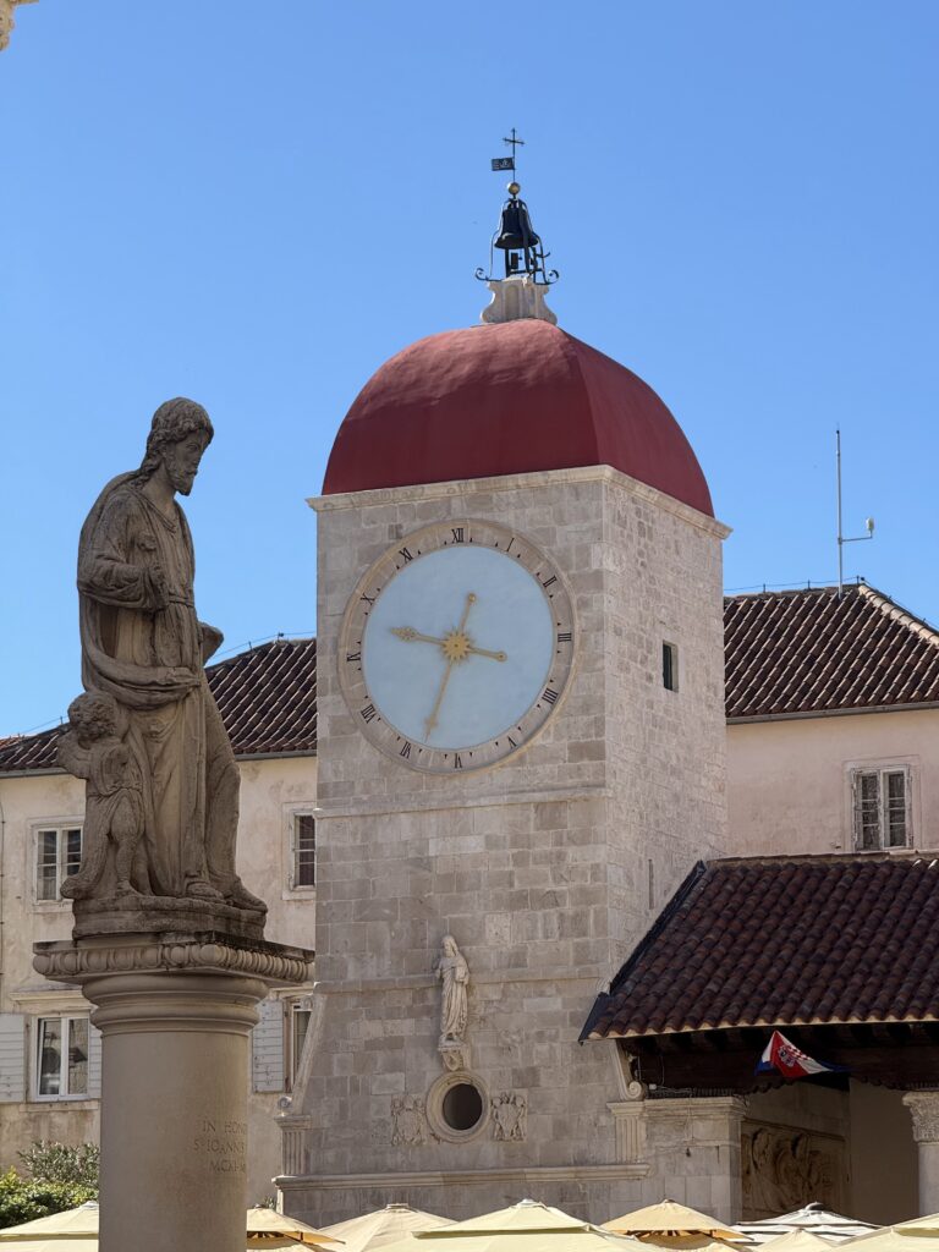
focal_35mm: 120
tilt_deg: +11.3
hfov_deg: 12.3
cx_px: 470
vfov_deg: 16.4
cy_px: 626
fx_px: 4340
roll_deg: +0.5
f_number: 2.8
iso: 50
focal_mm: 15.66
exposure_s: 1/1342
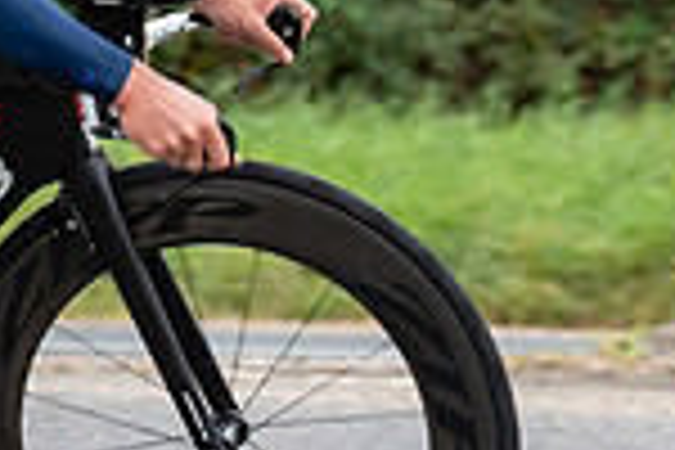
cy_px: -220
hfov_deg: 5.7
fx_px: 6749
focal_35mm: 360
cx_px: -54
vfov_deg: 3.8
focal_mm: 70
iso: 800
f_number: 4
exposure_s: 1/1000
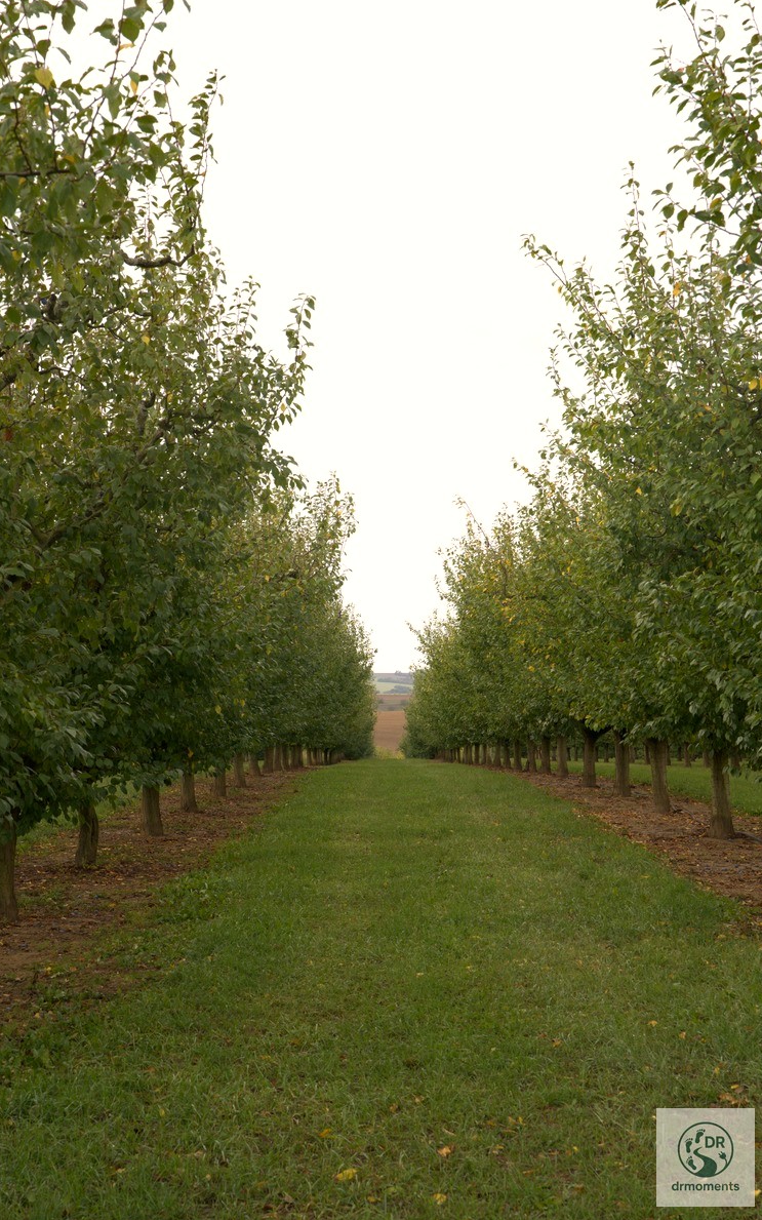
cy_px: 607
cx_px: 361
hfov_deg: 18.1
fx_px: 2393
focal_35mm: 72
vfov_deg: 28.6
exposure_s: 1/125
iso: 500
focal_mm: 70
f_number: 11
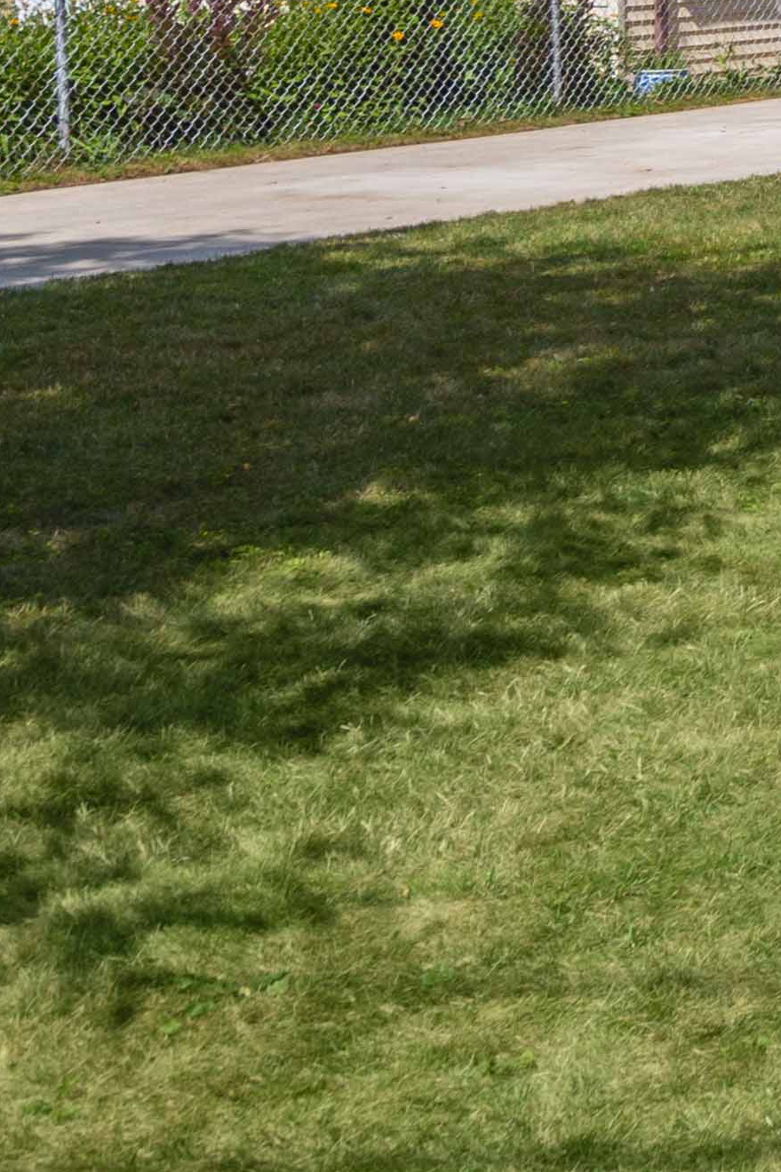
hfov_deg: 11.6
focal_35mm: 87
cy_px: -174
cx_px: 2082
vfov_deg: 21.9
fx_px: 2832
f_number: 9
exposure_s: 1/500
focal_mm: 19
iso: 100
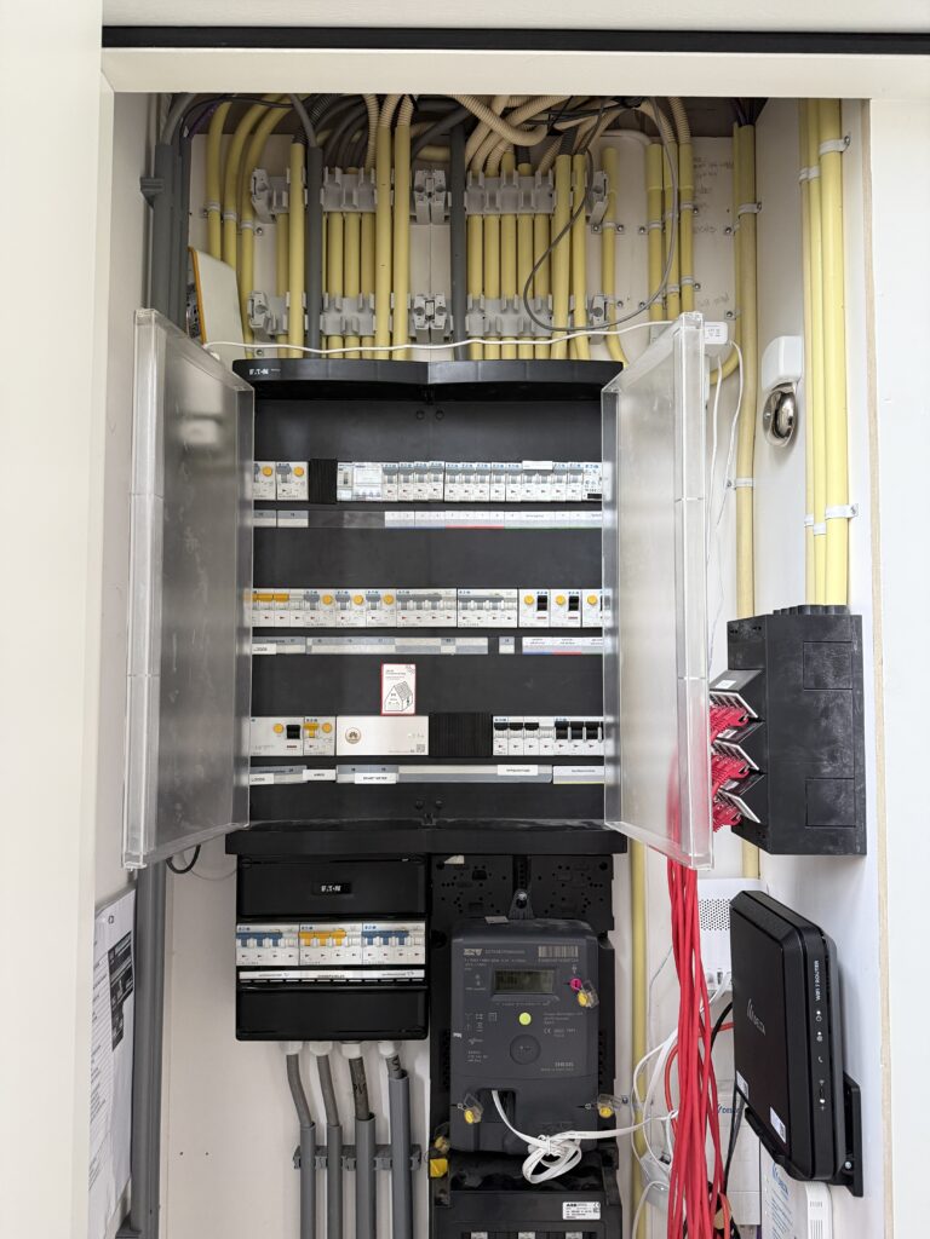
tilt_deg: +3.0
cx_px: 465
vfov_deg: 71.6
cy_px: 620
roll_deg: -0.9
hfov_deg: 56.8
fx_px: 860
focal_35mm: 24
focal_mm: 6.76
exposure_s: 1/60
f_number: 1.78
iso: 320
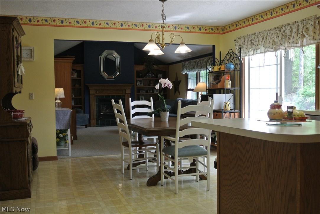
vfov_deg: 34.3
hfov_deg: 49.5
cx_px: 160
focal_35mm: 39
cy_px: 107
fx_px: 347
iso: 220
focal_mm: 14.5
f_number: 4
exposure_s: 1/60
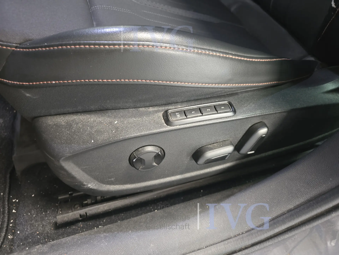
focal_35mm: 23
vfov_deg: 58.9
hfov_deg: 73.9
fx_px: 225
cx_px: 170
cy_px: 128
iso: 640
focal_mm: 6.3
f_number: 1.7
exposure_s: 1/32.4
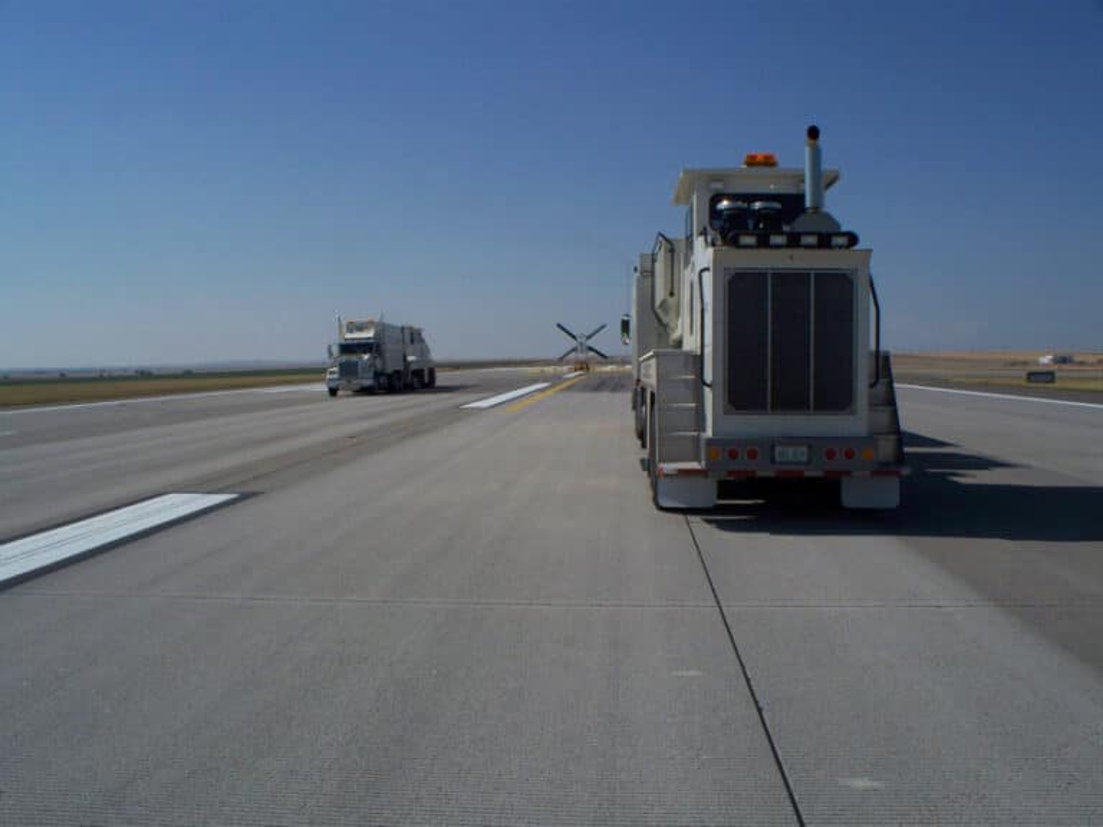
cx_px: 552
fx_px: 1147
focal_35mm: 36
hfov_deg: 51.4
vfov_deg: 39.7
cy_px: 414
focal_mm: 7.54
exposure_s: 1/1250
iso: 200
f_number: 8
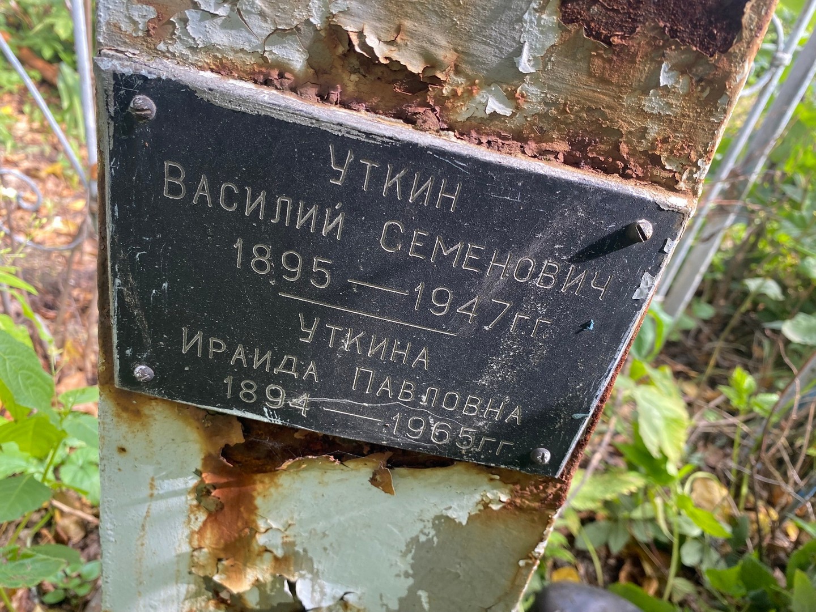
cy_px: 306
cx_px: 408
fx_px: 613
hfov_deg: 67.3
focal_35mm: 26
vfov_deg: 53.1
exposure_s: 1/122
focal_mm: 4.25
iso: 64
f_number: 1.8
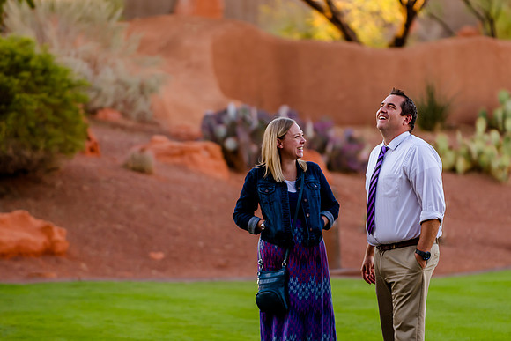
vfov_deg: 5.5
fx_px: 3525
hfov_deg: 8.3
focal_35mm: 248
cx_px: 316
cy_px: 155
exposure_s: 1/320
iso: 200
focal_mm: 200
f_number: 2.8
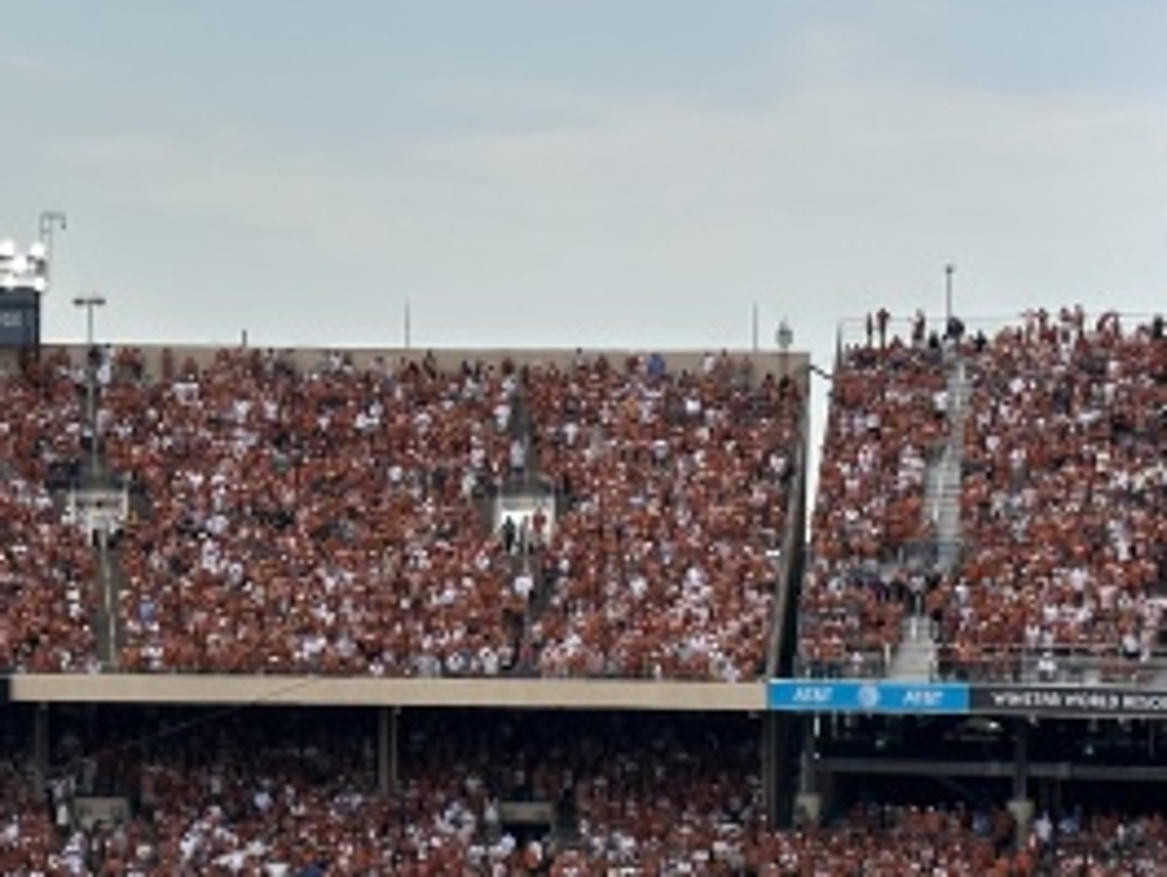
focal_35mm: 116
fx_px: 3912
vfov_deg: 12.7
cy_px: 639
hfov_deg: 16.8
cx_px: 242
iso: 64
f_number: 1.78
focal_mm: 6.86
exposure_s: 1/5000
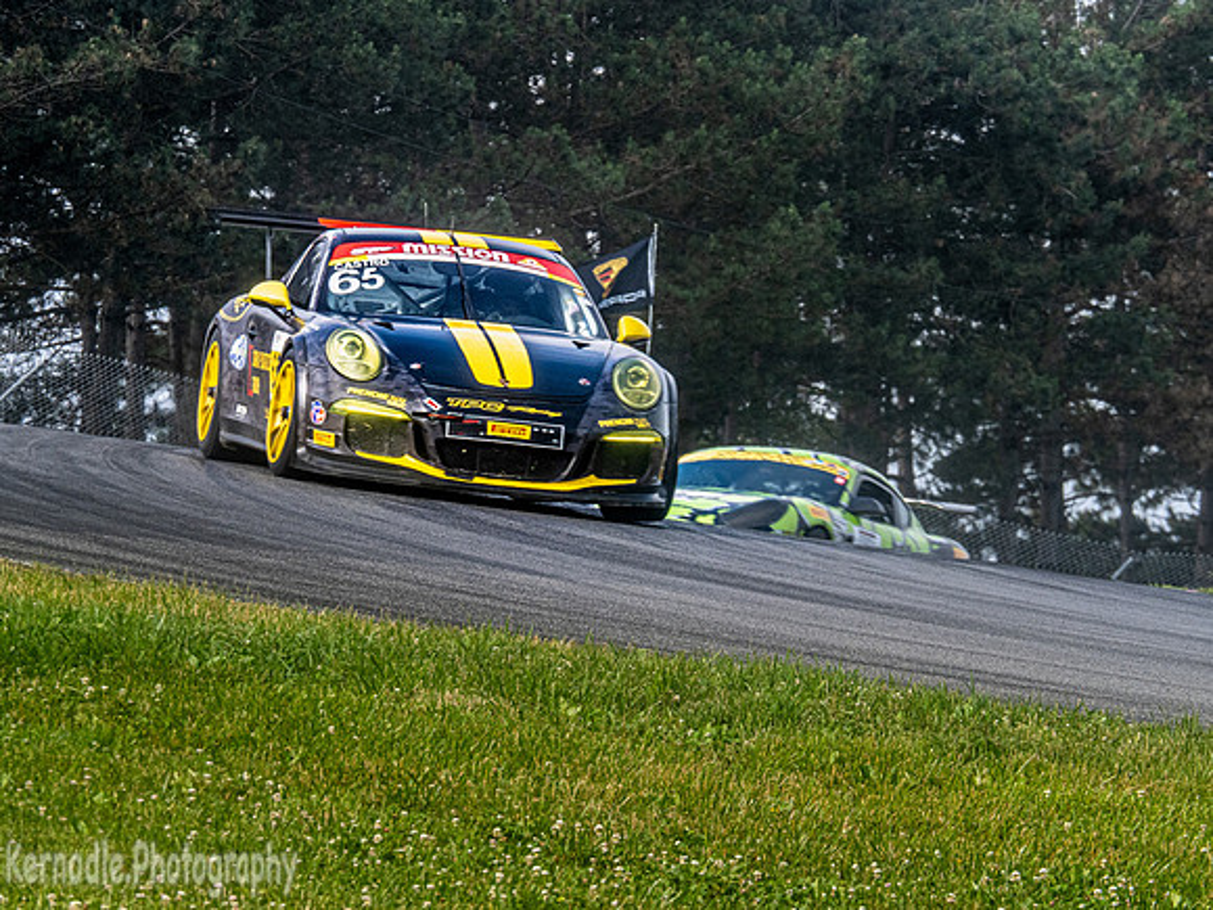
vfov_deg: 3.5
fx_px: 14753
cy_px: 455
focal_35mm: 421
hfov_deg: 4.7
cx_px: 606
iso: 400
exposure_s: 1/320
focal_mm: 210
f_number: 10
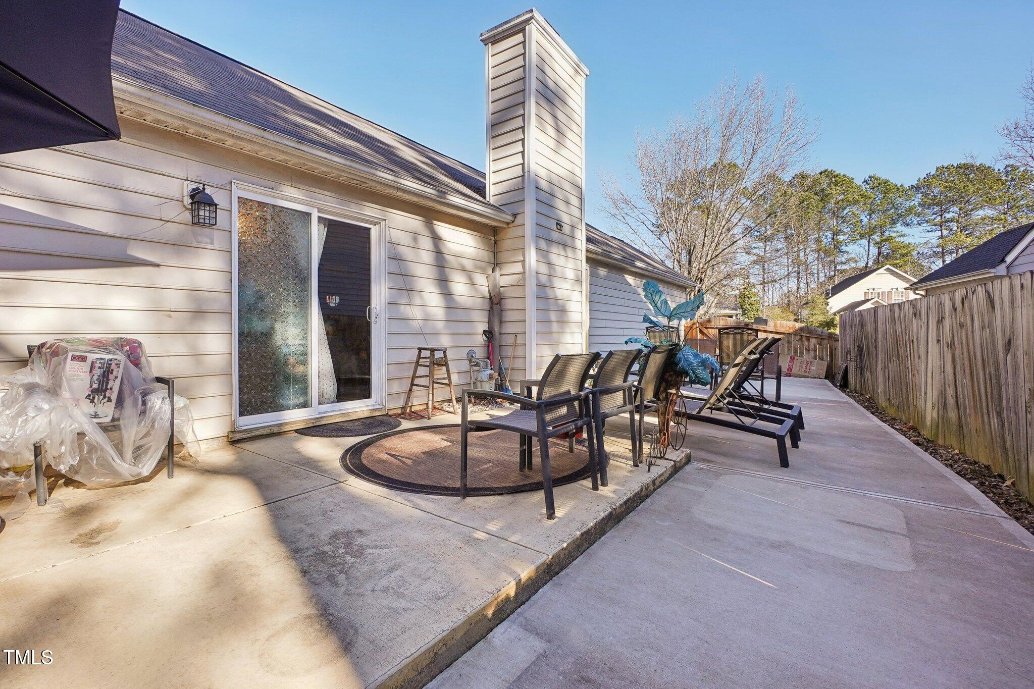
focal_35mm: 15
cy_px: 344
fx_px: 431
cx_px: 517
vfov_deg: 77.3
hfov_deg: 100.4
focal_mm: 10
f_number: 8
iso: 400
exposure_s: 1/250
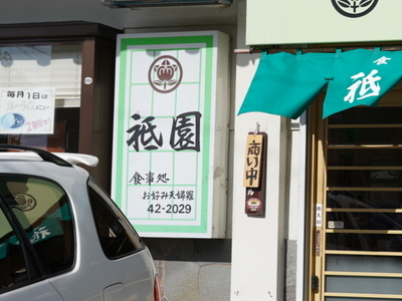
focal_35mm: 96
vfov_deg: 15.4
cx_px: 394
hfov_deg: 19.9
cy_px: 156
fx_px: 1115
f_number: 7.1
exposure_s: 1/500
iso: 100
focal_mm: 39
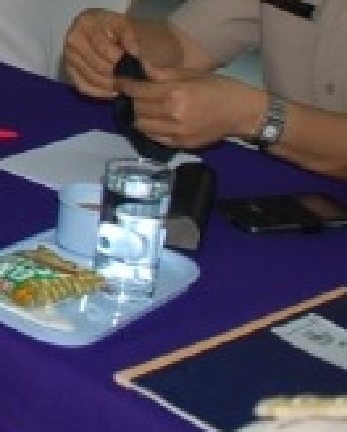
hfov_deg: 12.5
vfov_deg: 17.2
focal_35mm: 108
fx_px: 1381
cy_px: -30
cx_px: -363
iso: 200
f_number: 3.5
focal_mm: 18
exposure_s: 1/60
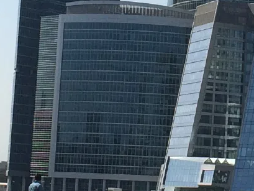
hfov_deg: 11.1
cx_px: 262
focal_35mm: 176
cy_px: 11
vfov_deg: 8.4
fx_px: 1292
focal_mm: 4.12
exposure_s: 1/3425
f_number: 2.2
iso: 32
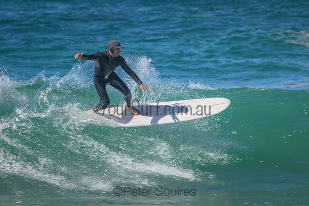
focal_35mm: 800
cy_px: 103
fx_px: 6868
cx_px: 154
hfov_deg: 2.6
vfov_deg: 1.7
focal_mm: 800
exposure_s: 1/2000
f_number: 11
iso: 3600
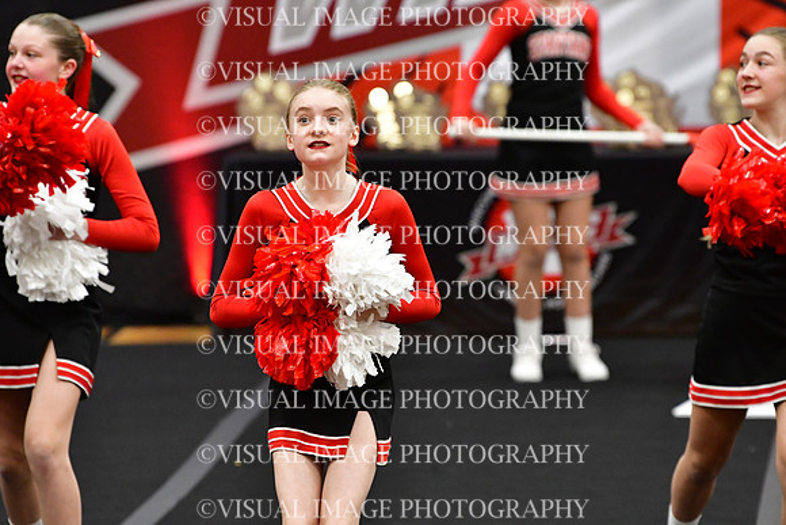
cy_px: 262
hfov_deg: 6.9
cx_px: 393
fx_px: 6551
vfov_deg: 4.6
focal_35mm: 300
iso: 5000
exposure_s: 1/500
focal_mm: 200
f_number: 3.5
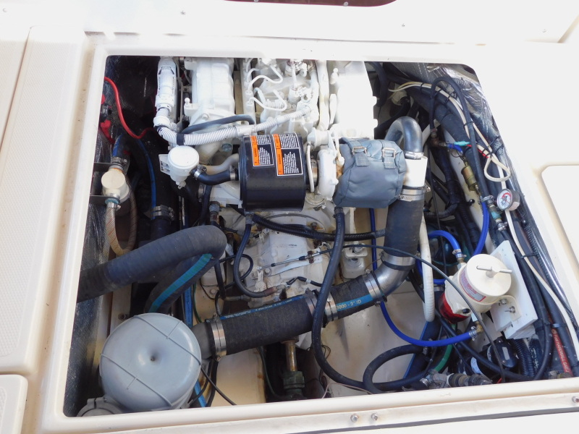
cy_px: 217
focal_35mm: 30
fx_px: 502
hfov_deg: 60.0
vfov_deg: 46.8
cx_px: 290
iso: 125
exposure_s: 1/40
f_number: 3.2
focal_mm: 5.3
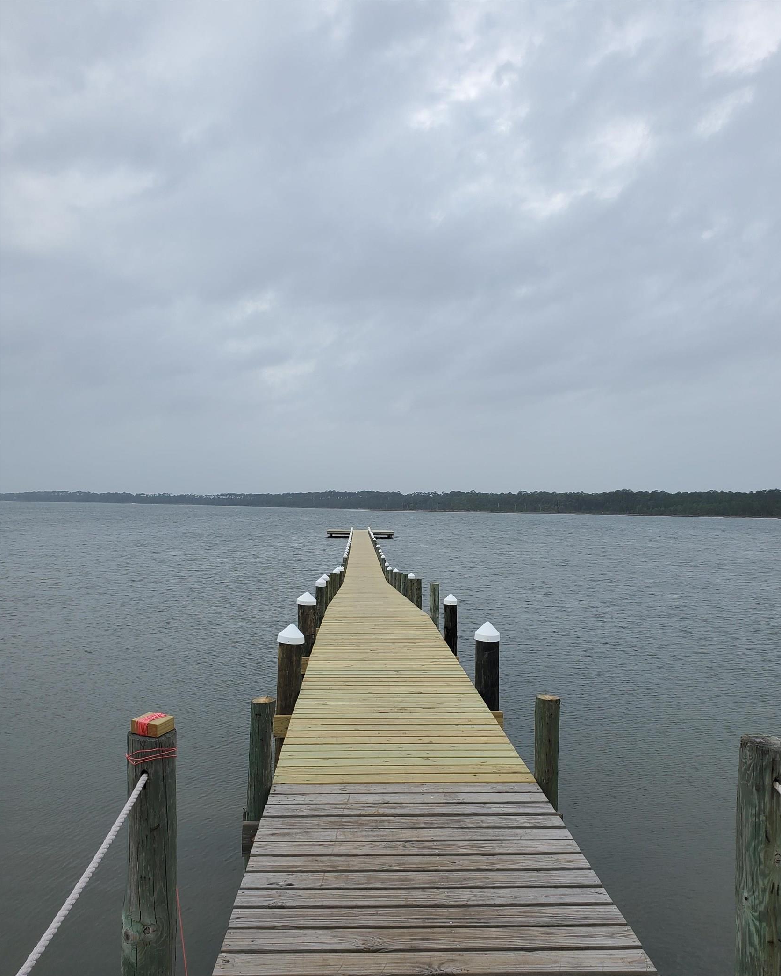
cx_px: 401
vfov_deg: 62.1
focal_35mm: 28
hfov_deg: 51.5
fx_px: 809
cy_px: 537
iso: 50
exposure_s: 1/1756
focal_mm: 4.3
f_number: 2.4
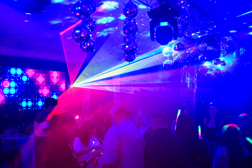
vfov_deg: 49.6
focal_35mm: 26
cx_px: 127
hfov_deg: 69.4
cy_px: 84
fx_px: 182
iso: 3200
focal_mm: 17
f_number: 2.8
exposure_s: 1/40
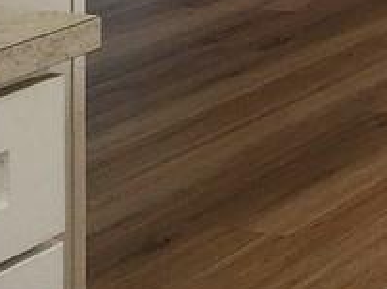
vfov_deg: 11.7
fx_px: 1150
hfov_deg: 11.9
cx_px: 1107
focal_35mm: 103
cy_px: -404
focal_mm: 2.2
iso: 80
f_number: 2.2
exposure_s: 1/120
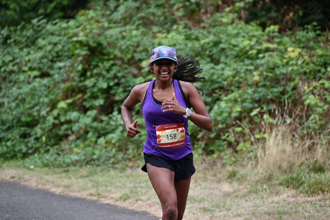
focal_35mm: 200
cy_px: 110
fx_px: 1834
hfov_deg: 10.3
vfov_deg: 6.9
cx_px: 165
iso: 400
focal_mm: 200
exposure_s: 1/320
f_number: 6.3
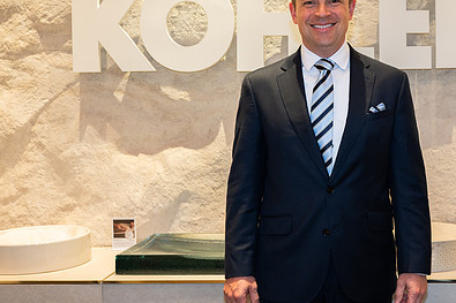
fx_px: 671
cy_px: 132
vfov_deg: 25.5
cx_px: 323
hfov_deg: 36.9
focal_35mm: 53
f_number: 5
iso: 1600
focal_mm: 35
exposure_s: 1/200
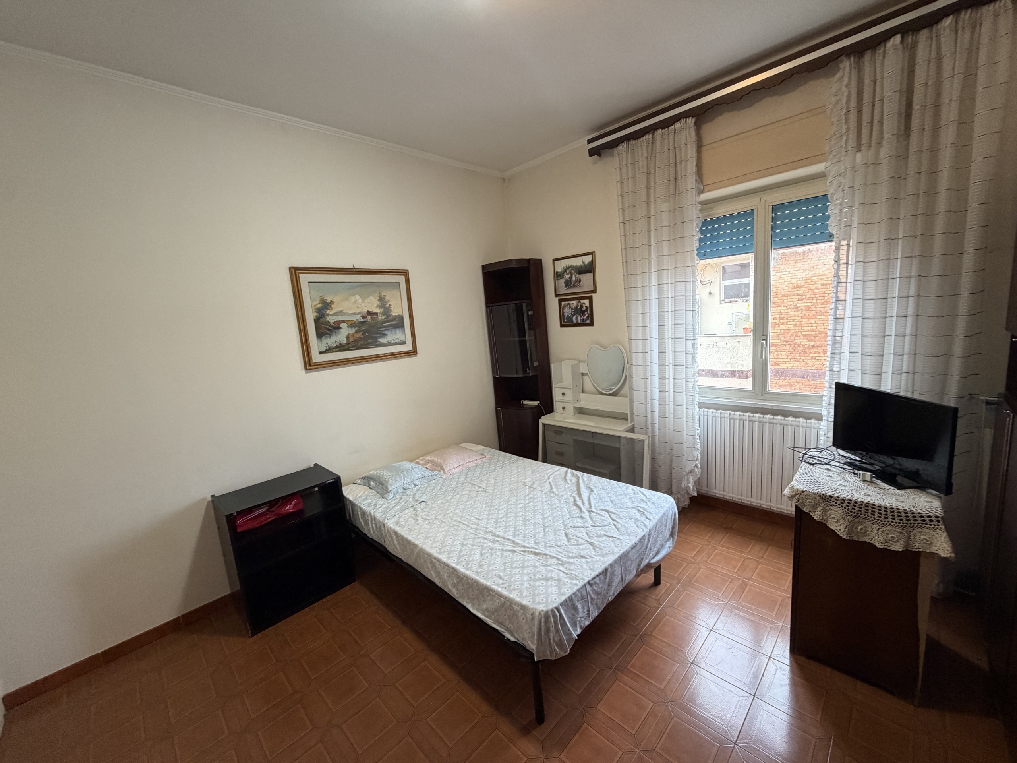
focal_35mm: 14
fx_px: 411
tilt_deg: -9.7
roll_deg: +4.6
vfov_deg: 85.7
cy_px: 382
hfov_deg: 102.1
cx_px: 508
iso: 250
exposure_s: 1/50
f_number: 2.2
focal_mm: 2.22
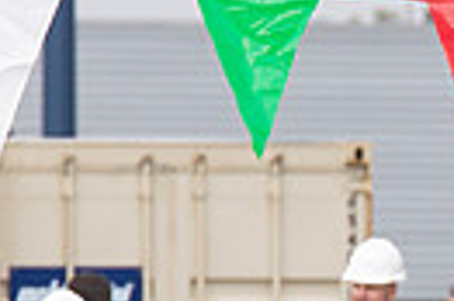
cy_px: 731
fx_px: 20694
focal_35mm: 1643
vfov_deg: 0.8
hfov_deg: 1.3
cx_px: 976
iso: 400
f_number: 7.1
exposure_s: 1/500
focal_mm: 200
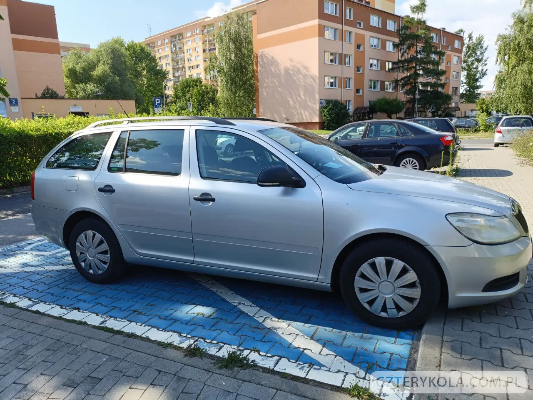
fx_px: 385
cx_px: 266
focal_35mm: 25
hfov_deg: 69.4
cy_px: 200
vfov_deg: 54.9
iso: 50
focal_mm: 4.7
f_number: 1.7
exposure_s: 1/245
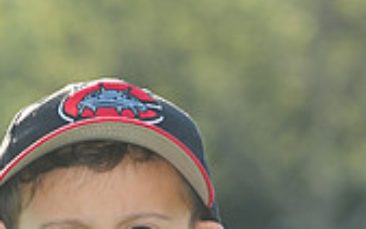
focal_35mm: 612
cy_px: 350
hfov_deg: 3.4
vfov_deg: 2.1
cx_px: 102
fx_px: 6111
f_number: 8
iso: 400
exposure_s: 1/320
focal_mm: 175
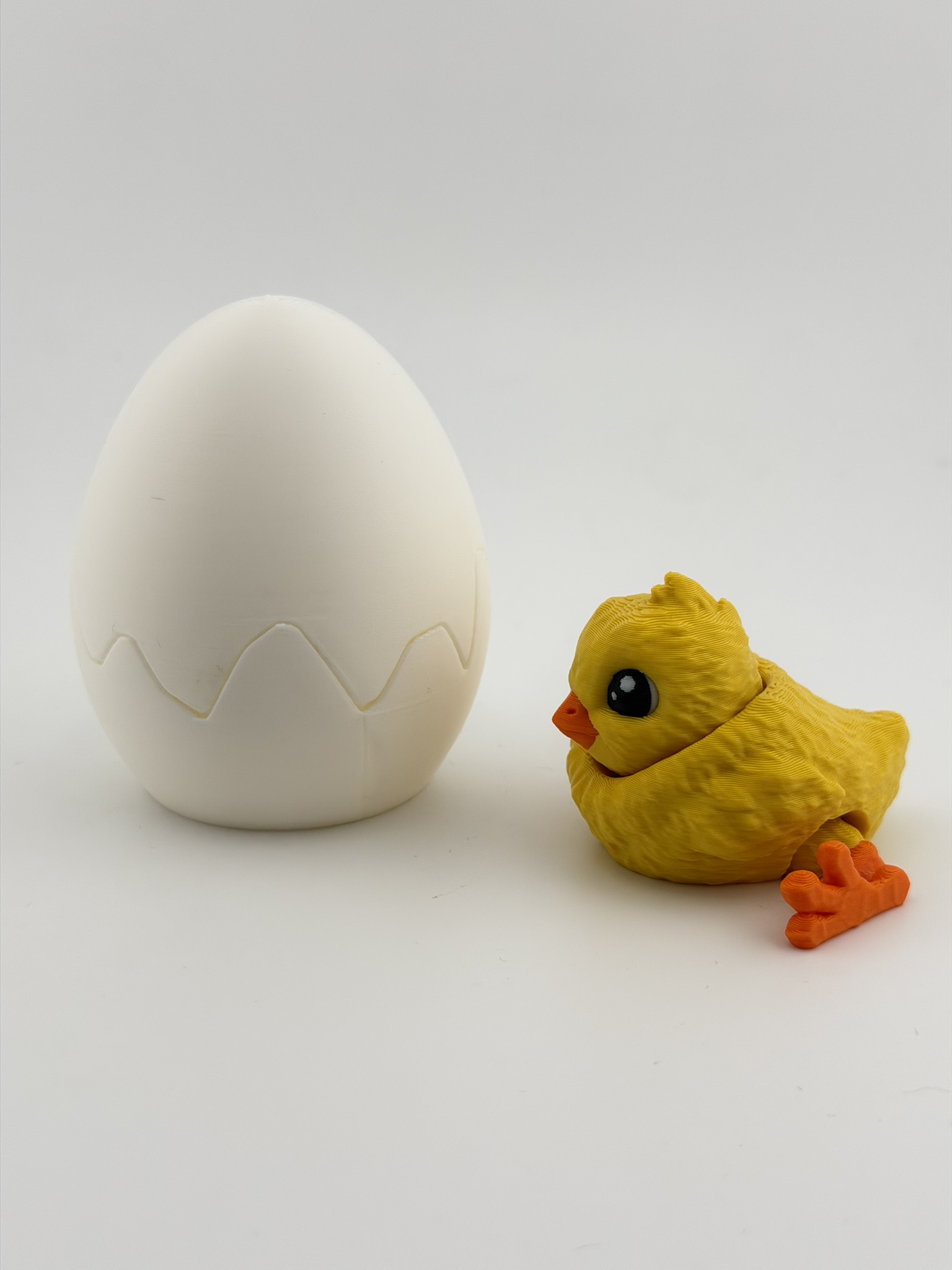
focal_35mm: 48
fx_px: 1760
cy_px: 635
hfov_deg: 30.3
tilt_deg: -17.1
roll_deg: -0.6
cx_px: 476
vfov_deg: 39.7
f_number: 1.78
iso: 64
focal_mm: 6.76
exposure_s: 1/2342
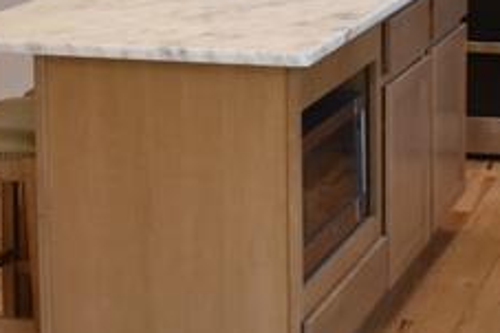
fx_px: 1693
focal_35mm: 122
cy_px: -119
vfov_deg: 10.9
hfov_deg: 16.8
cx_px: 322
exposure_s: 1/125
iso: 800
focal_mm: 18
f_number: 3.5
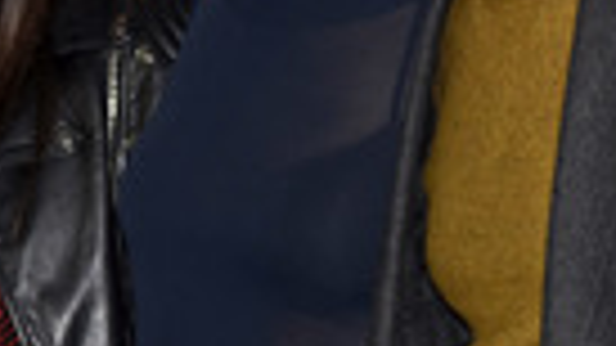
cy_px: -67
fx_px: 5912
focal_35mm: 362
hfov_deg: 6.0
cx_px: 474
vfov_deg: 3.3
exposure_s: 1/320
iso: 400
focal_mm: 70
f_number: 3.5
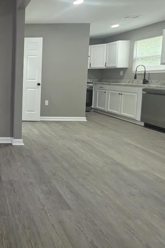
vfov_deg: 74.6
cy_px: 91
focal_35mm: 23
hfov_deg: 40.8
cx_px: -27
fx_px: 158
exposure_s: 1/60
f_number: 1.9
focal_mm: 2.2
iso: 200
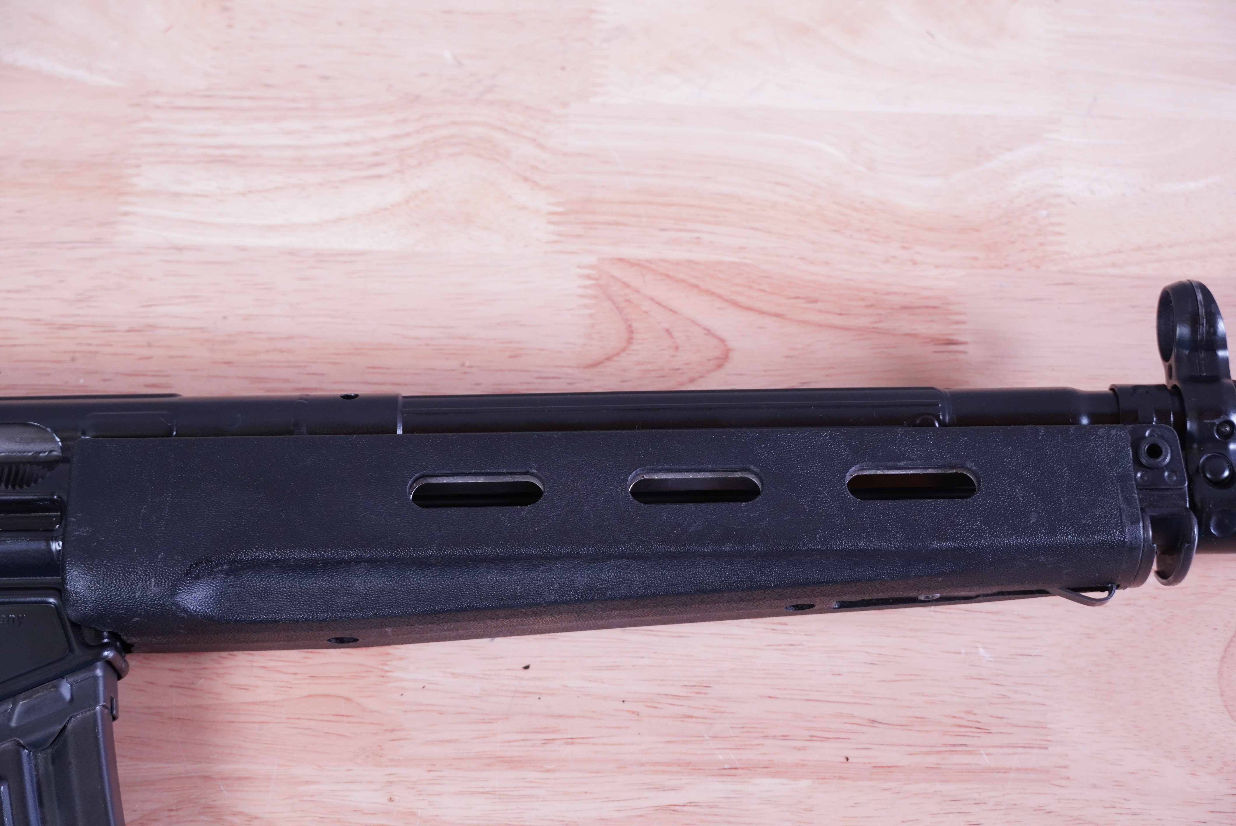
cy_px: 413
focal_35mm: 72
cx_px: 618
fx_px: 2473
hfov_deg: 28.1
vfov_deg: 19.0
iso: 1000
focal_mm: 48
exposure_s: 1/125
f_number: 5.6
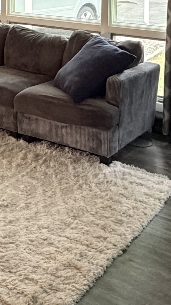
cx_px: 68
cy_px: 50
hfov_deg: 21.0
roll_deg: +0.1
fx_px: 460
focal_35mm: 57
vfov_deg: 35.2
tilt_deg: -11.1
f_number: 2.2
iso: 640
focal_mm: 2.22
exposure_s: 1/60
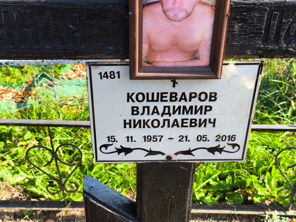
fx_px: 428
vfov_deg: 29.1
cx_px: 148
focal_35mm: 50
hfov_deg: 38.2
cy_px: 111
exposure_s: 1/282
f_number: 1.7
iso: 50
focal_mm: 4.71
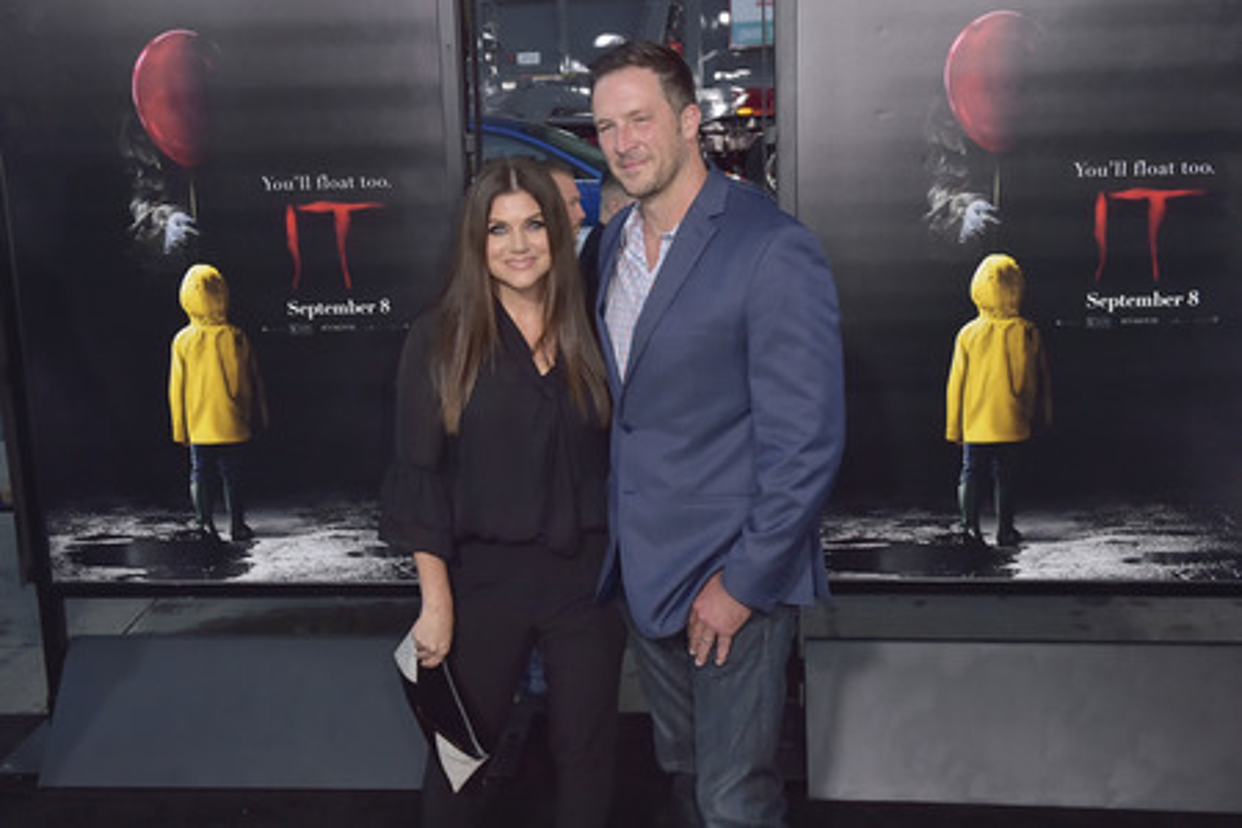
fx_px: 1242
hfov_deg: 53.1
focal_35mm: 36
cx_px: 621
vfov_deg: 36.9
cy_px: 414
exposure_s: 1/320
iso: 640
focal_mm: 36
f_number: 6.3
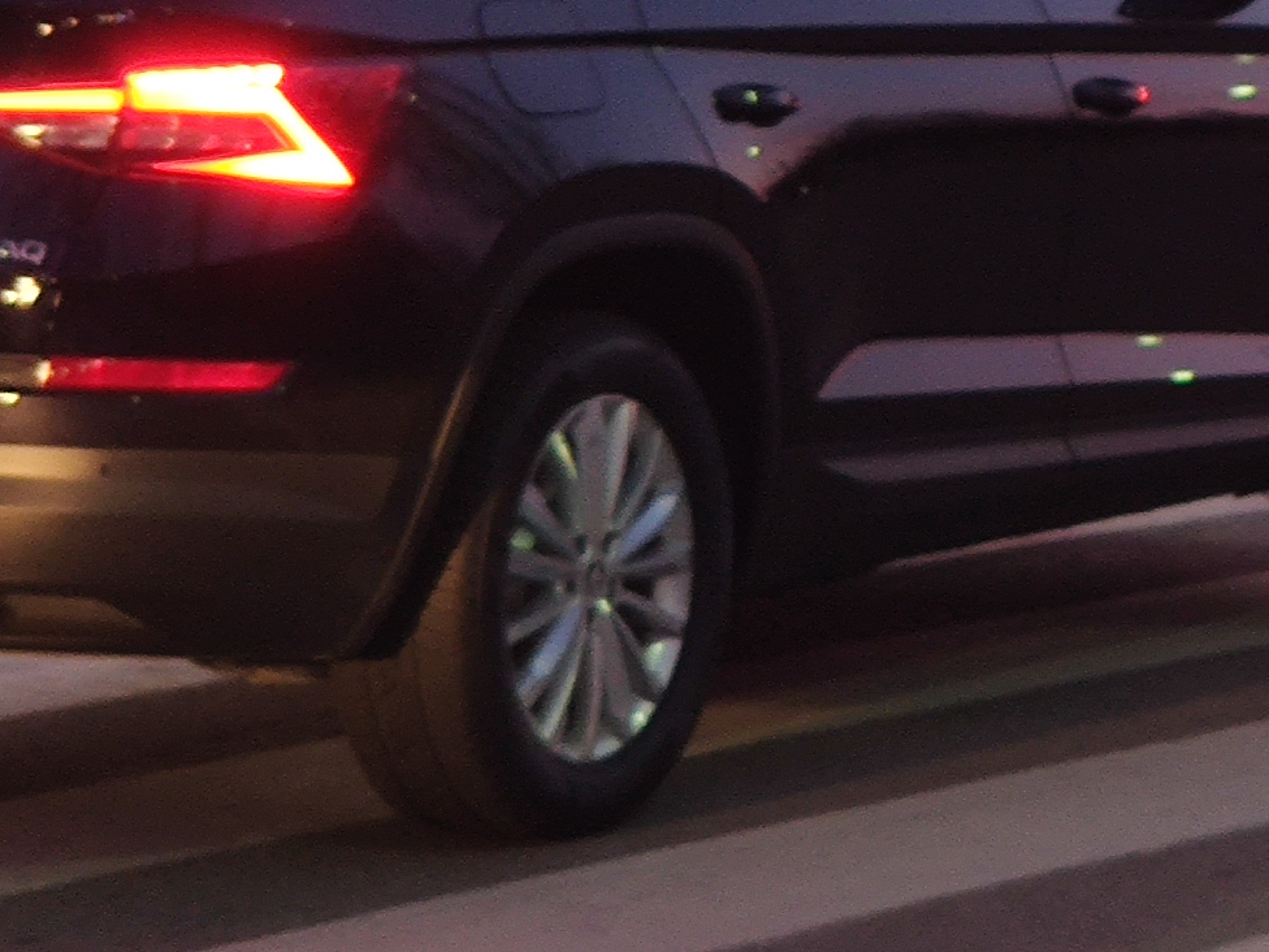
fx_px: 4656
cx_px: 1887
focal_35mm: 127
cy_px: -616
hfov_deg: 14.5
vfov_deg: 11.1
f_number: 2.2
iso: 616
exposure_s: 1/50
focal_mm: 6.22
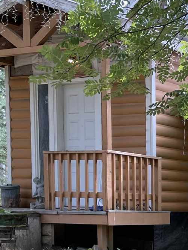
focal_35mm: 90
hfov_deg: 15.3
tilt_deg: -5.7
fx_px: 652
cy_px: 265
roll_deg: -0.4
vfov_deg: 20.9
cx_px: 271
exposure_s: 1/216
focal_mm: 4.2
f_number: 1.6
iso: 32
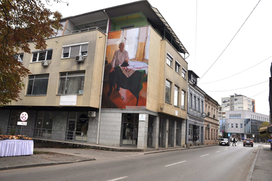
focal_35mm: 30
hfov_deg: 62.0
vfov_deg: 43.5
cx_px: 136
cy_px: 90
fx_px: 226
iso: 200
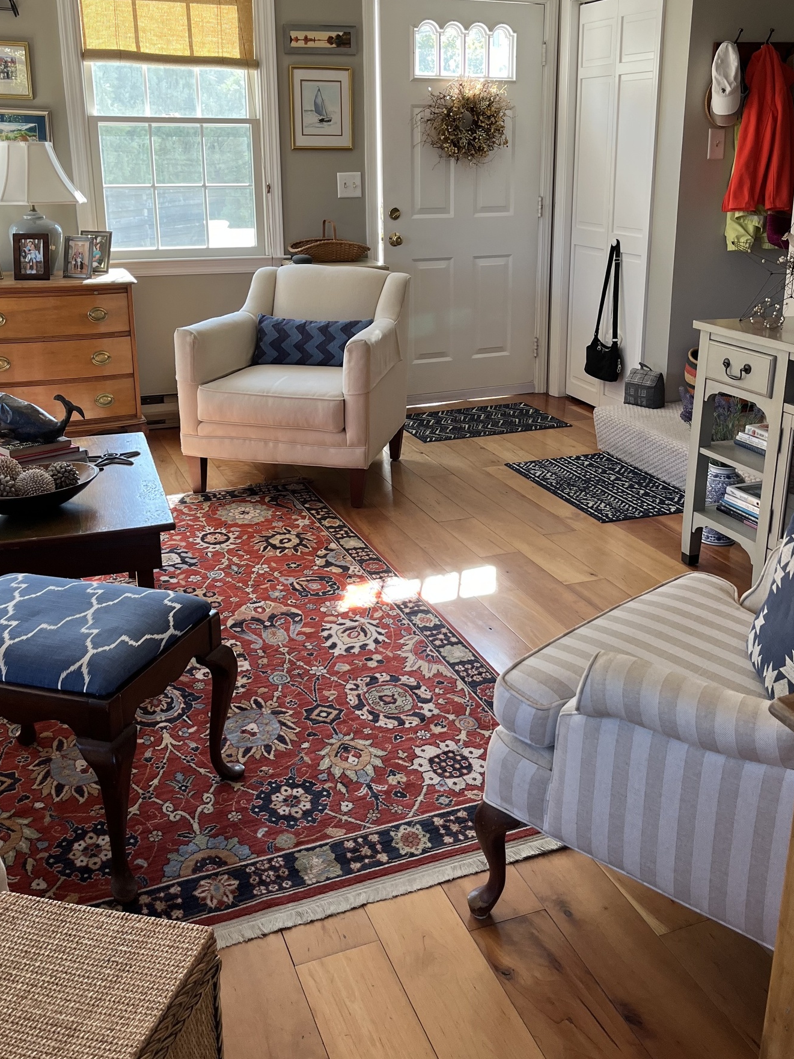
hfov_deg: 41.7
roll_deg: -1.1
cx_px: 445
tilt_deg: -14.5
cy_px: 439
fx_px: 1040
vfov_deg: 53.7
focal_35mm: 34
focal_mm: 5.1
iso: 100
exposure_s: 1/121
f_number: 1.6
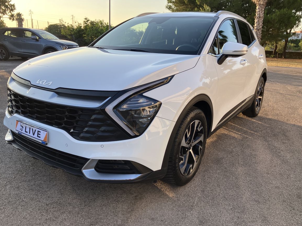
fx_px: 253
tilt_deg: -15.1
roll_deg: -2.8
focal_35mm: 29
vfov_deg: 48.2
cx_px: 149
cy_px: 112
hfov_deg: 61.7
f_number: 1.8
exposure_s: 1/415
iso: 32
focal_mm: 3.99
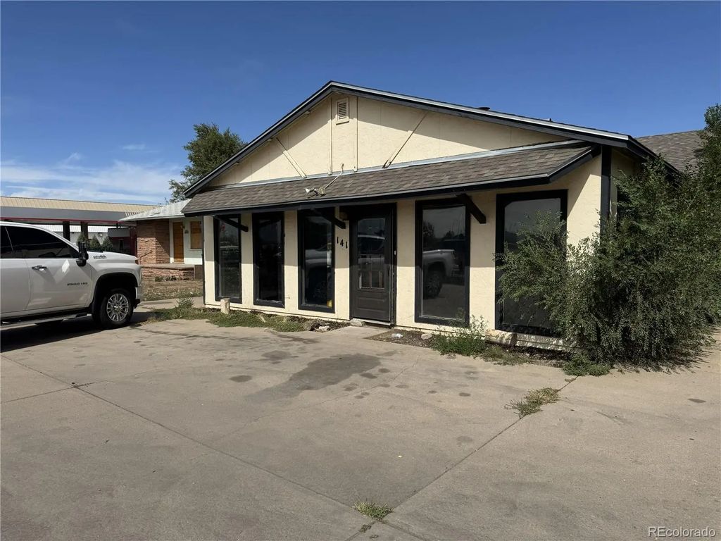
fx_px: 500
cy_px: 270
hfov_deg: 71.6
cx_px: 360
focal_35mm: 24
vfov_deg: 56.8
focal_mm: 6.76
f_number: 1.78
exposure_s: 1/6410
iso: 80
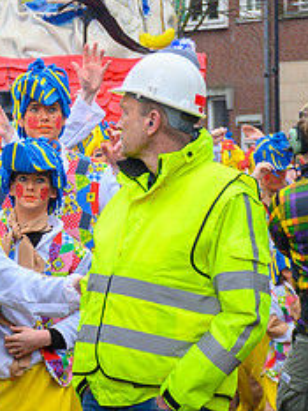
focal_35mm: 237
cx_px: 5
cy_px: 123
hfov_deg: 6.3
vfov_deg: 8.3
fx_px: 2809
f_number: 5
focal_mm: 66
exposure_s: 1/250
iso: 400
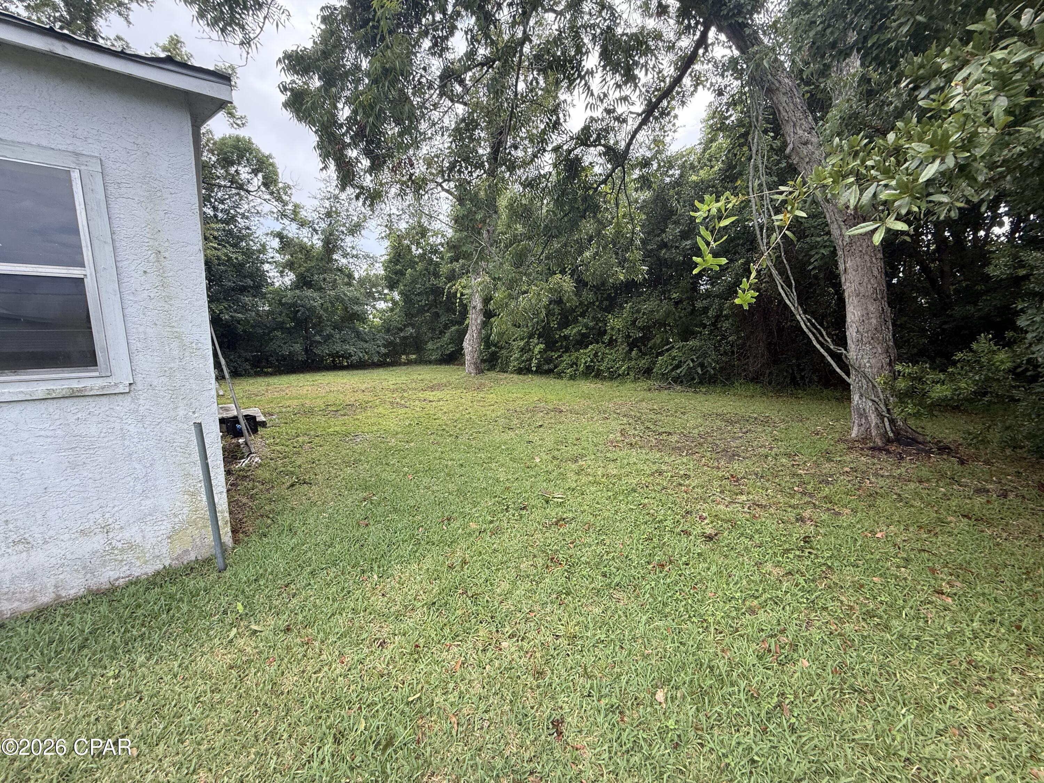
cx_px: 522
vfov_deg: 85.7
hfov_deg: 102.1
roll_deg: +2.0
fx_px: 422
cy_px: 392
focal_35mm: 14
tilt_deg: -5.8
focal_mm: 2.22
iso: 64
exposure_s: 1/310
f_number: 2.2
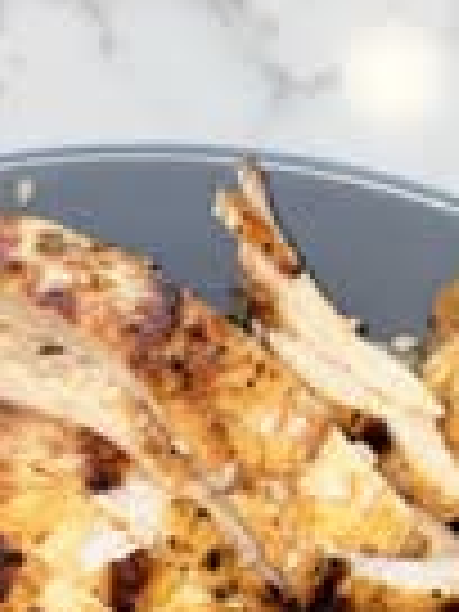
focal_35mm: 140
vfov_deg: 13.4
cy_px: 884
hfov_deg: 10.6
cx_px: 148
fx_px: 2475
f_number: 1.6
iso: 32
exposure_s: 1/171
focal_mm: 5.96
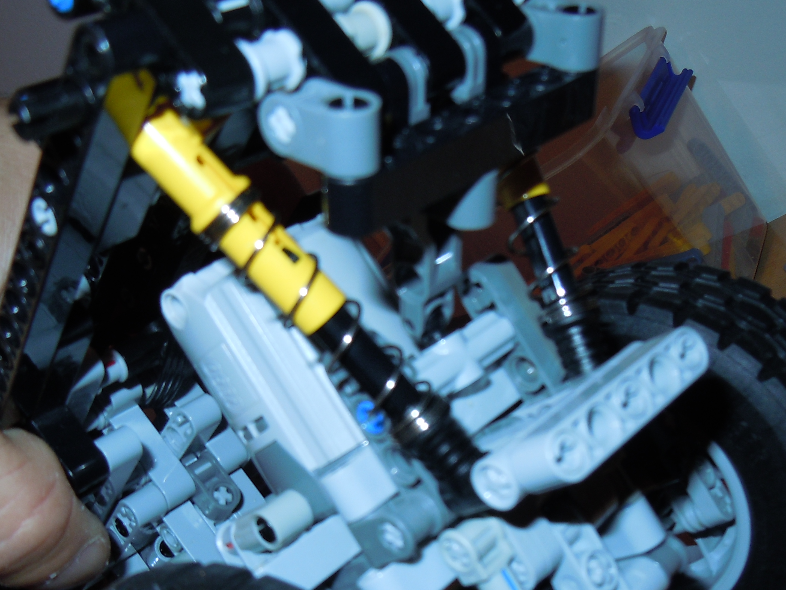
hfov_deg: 42.1
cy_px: 392
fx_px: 1022
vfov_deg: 31.9
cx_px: 376
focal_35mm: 45
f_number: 3.5
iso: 100
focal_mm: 5.4
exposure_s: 1/30
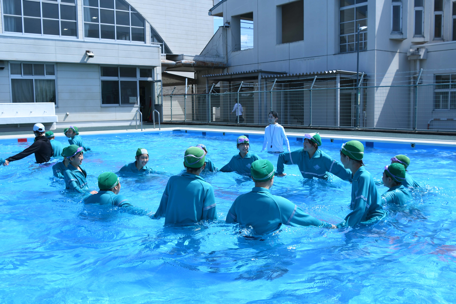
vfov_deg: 36.9
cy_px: 152
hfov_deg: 53.1
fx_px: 456
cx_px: 228
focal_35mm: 36
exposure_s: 1/400
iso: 100
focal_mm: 24
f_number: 7.1
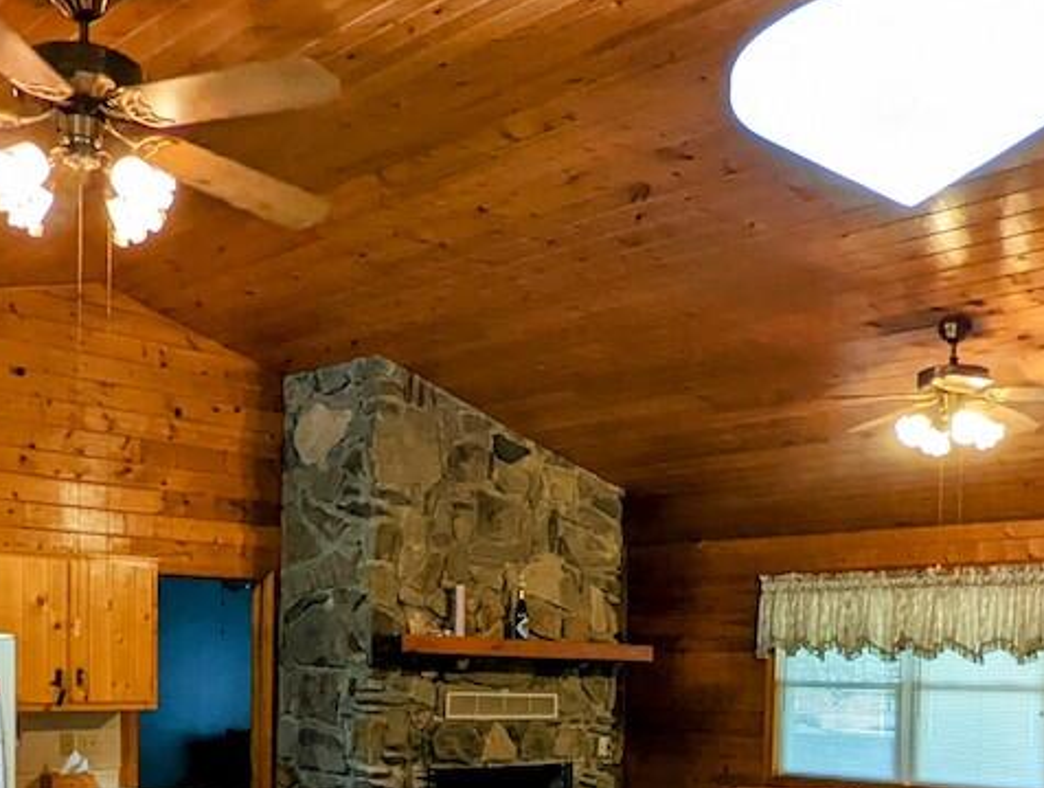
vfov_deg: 31.8
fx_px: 1299
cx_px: 456
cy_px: 733
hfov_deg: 43.7
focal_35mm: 43
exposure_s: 1/120
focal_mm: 2.35
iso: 290
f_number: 2.2
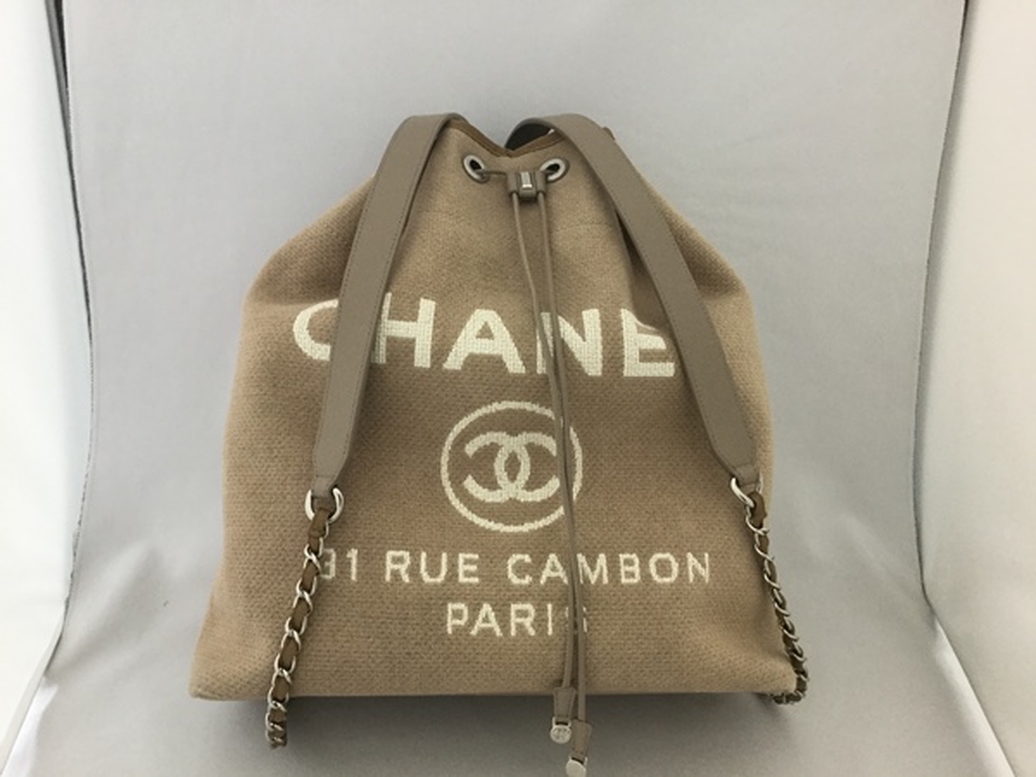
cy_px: 388
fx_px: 928
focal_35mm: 31
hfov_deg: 58.4
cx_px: 518
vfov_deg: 45.4
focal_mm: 3.3
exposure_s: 1/30
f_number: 2.4
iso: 40
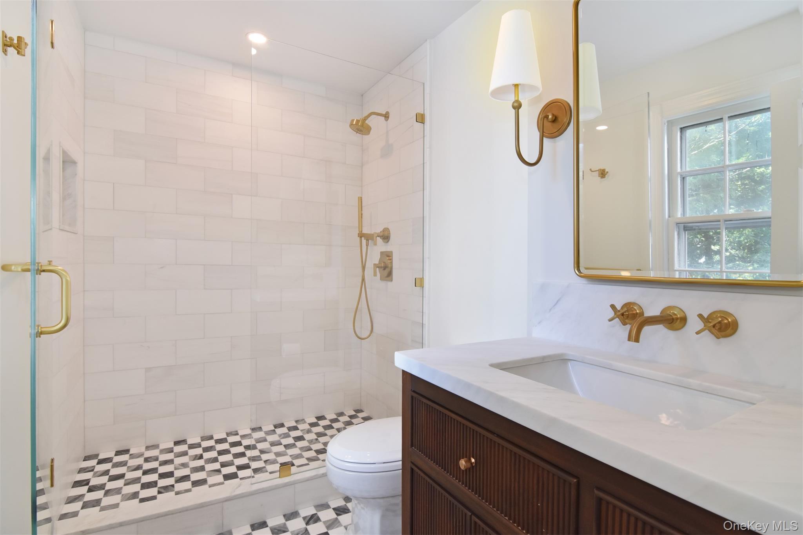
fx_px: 368
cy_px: 268
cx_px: 402
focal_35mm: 16
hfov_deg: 95.0
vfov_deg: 72.0
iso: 640
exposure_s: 1/40
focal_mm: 11
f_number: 11
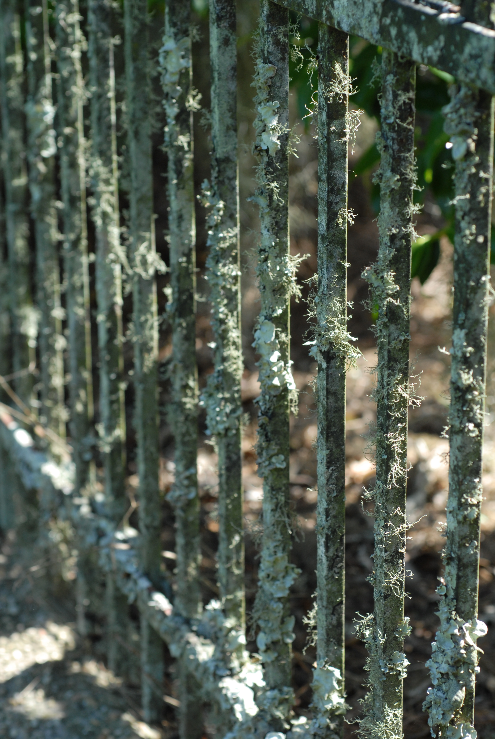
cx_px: 248
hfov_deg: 15.2
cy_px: 370
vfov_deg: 22.6
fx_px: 1851
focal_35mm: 90
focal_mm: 60
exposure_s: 1/160
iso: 200
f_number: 6.3
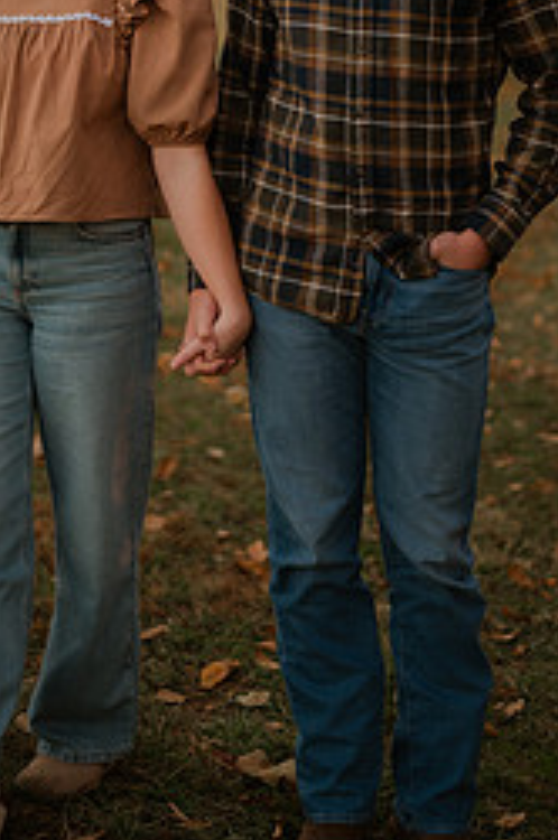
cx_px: 230
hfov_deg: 15.1
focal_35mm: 90
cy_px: 94
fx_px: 2098
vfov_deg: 22.1
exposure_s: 1/125
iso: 100
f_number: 1.8
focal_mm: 50
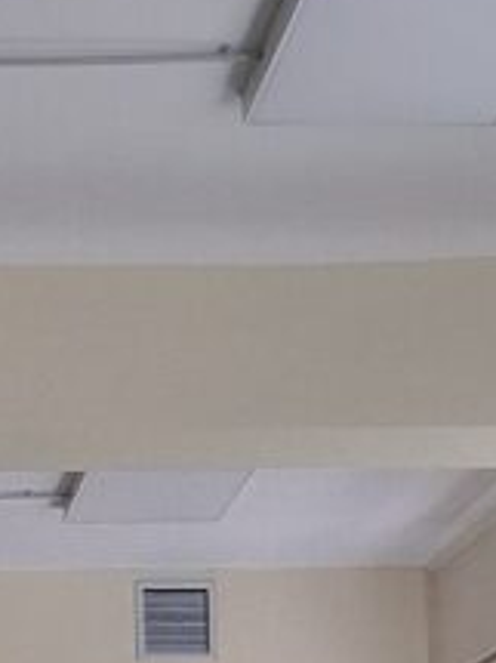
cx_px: -65
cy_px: 1138
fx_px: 1779
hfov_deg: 15.4
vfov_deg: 17.6
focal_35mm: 93
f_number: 2.2
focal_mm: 1.74
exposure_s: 1/50
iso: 40
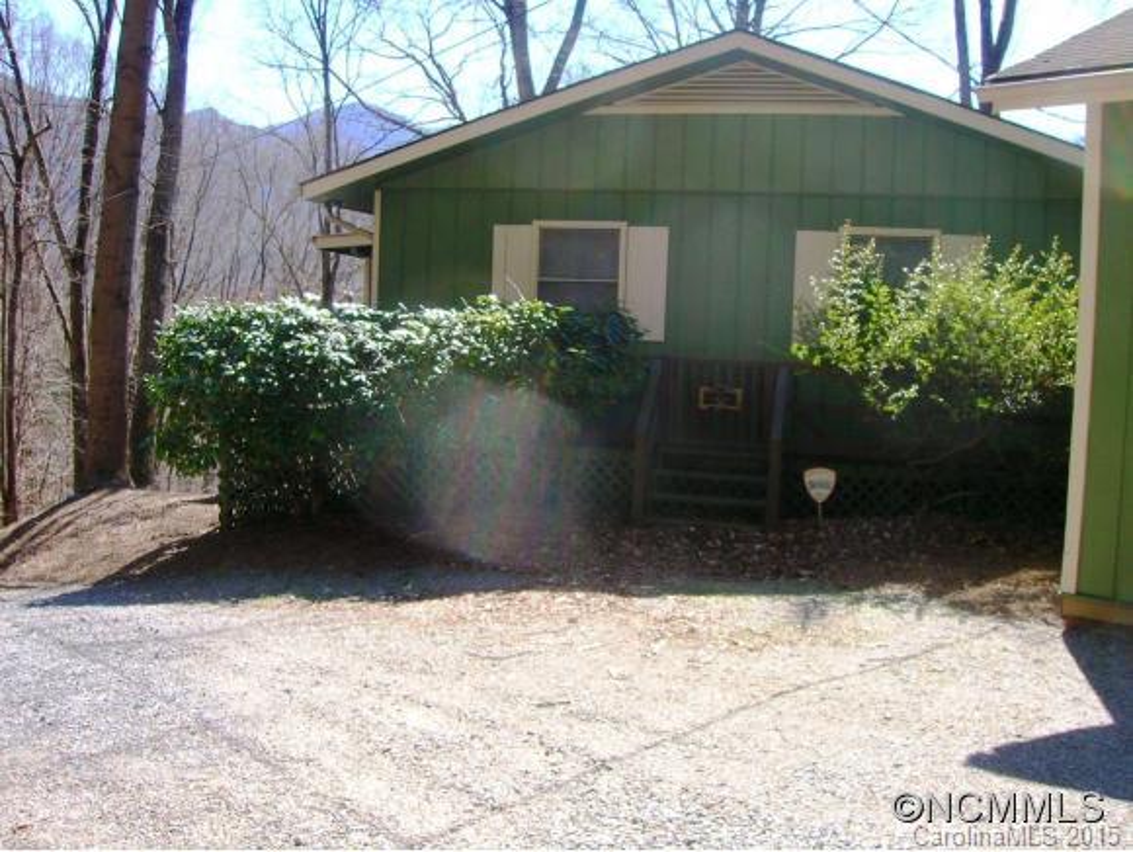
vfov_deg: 41.8
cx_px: 566
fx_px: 1114
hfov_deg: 53.9
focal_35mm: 34
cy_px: 426
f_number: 4.9
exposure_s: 1/125
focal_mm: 5.7
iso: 50
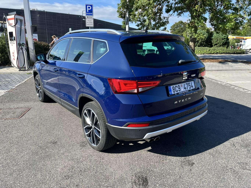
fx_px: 189
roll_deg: -1.6
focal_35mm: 26
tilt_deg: -16.5
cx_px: 126
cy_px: 94
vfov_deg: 53.1
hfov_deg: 67.3
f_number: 1.6
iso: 50
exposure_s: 1/1028
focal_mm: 5.1
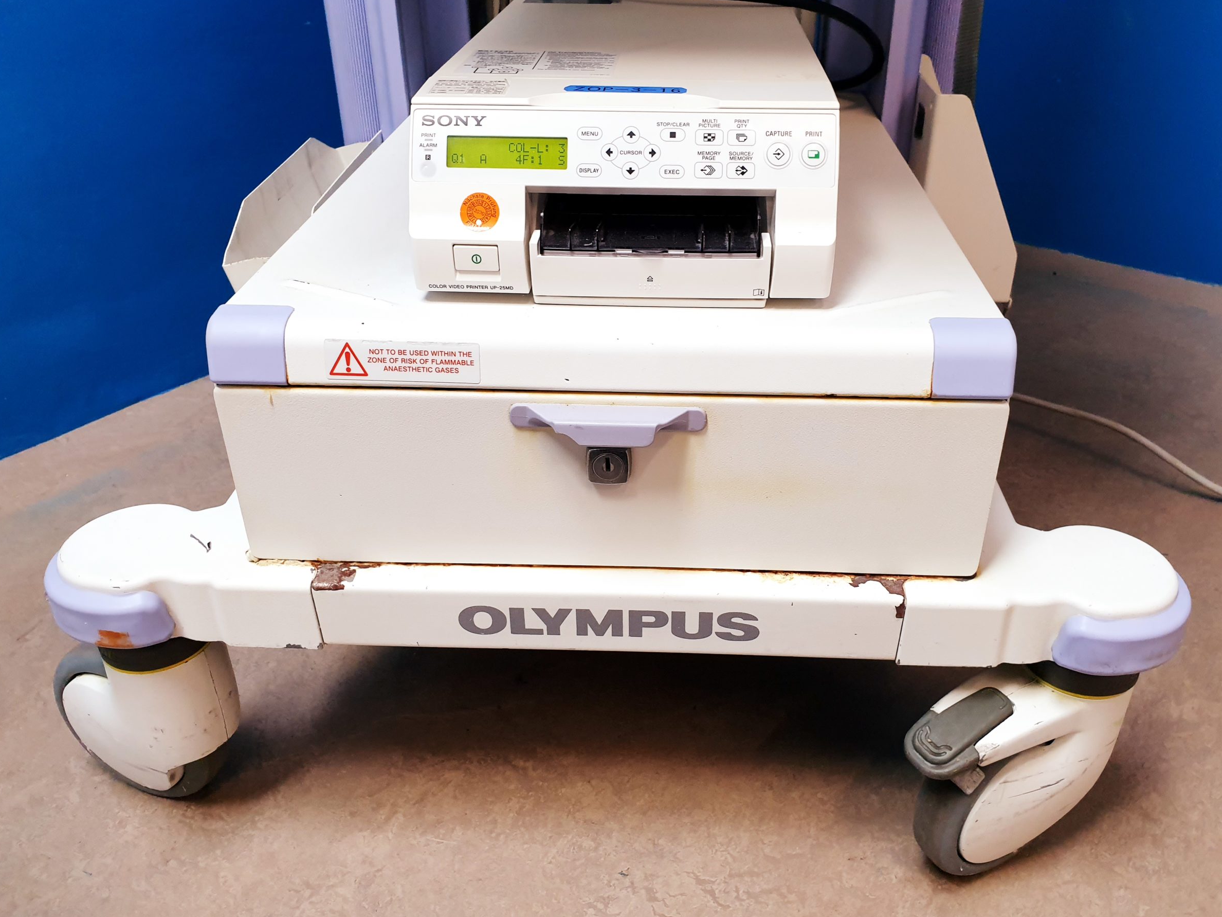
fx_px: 988
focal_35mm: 28
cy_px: 441
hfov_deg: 63.4
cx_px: 644
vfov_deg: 49.7
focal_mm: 4.3
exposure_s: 1/50
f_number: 2.4
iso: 200
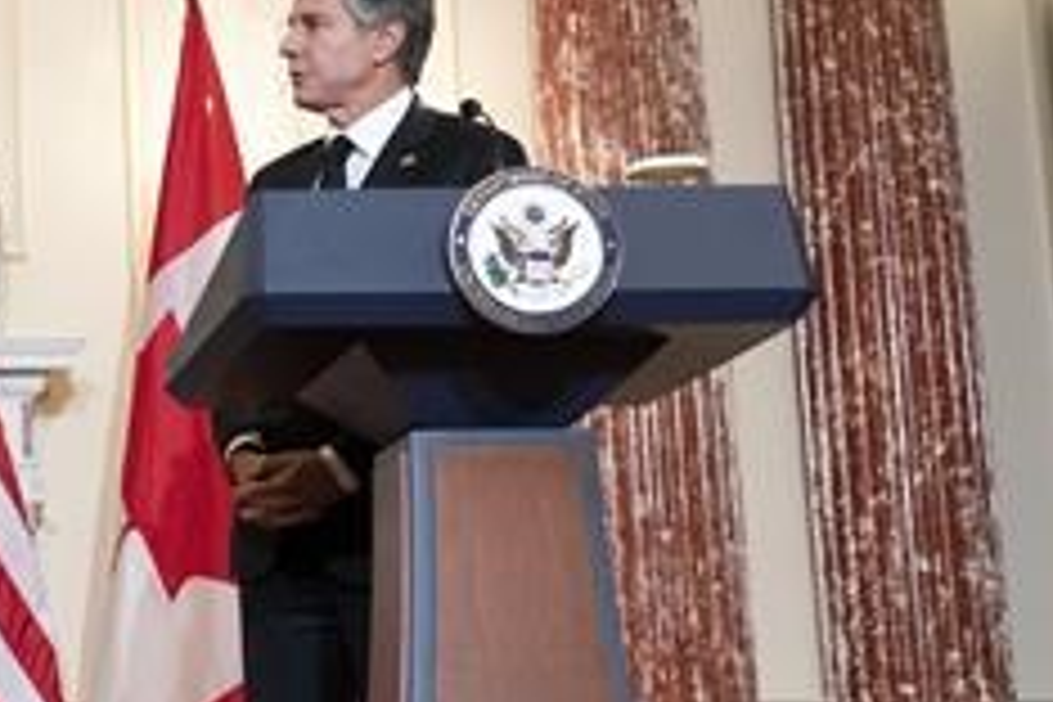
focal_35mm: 89
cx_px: -360
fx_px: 2603
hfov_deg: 20.6
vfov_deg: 15.4
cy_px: 394
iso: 4000
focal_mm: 32
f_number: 4
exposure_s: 1/250
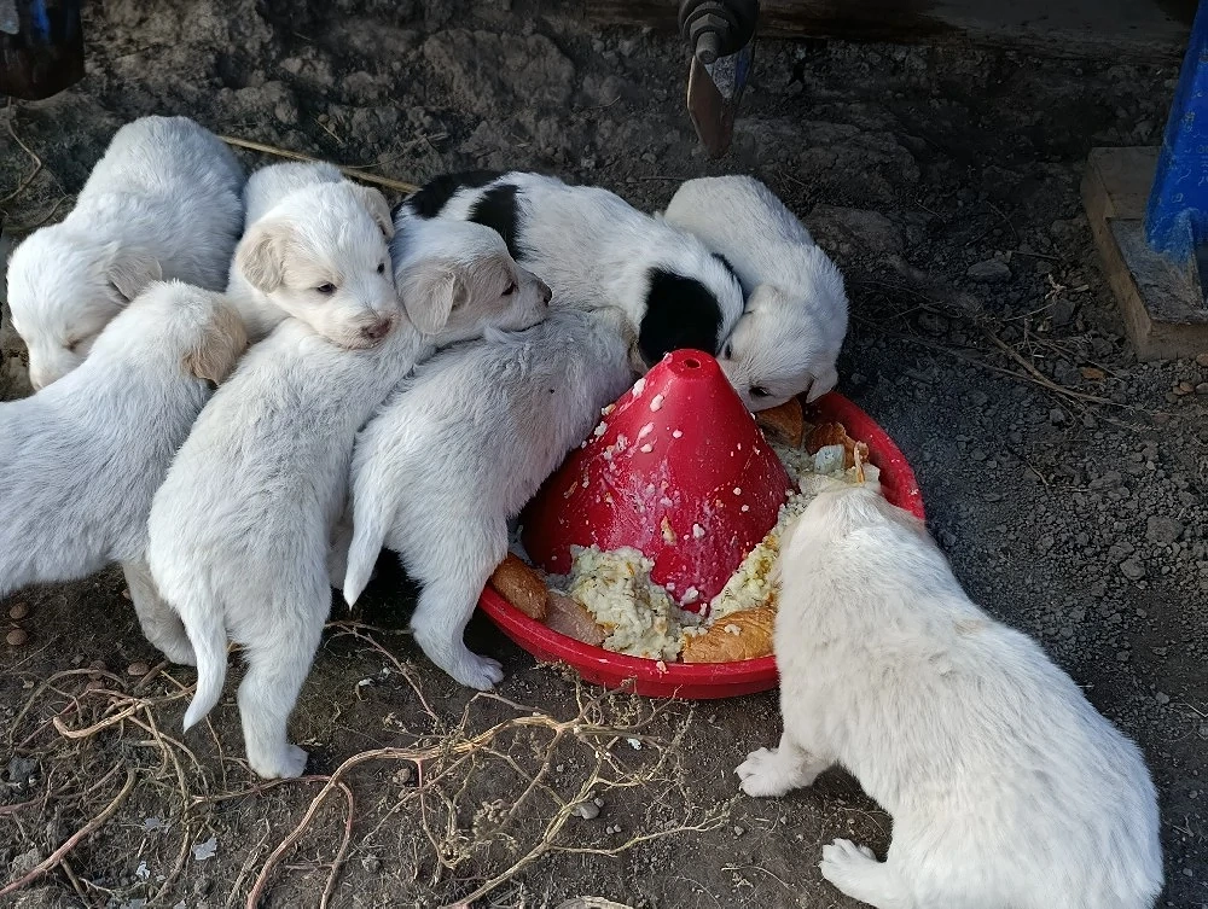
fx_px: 1293
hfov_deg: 50.1
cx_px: 604
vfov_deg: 38.8
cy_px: 454
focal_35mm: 37
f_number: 1.65
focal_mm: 6.11
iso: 50
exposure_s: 1/227
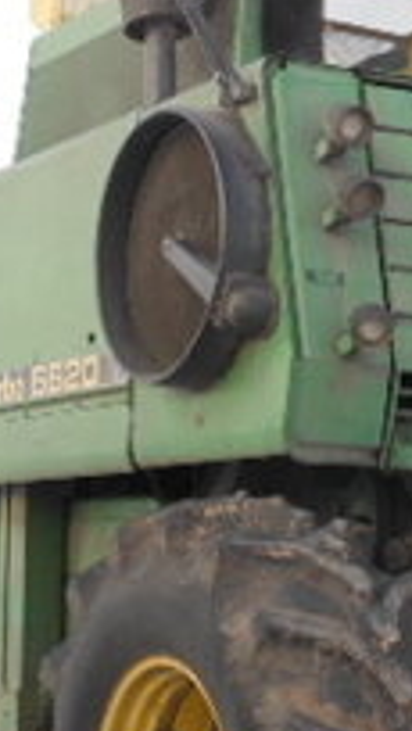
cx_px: 433
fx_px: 1861
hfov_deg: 12.4
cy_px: 455
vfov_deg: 22.2
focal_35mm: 96
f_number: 4
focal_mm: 5.9
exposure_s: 1/160
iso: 80
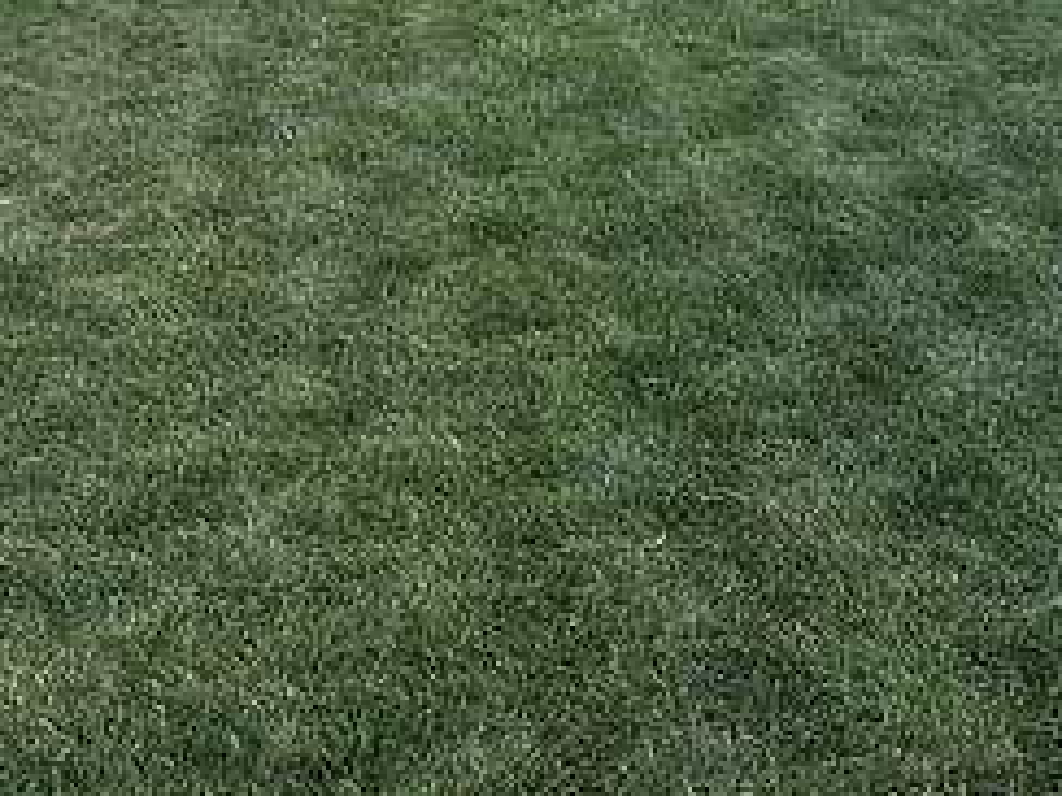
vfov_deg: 24.2
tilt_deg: -19.3
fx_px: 1810
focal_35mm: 59
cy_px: 91
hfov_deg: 32.5
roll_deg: +1.3
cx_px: 387
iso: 80
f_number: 1.78
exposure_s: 1/989
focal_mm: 6.86
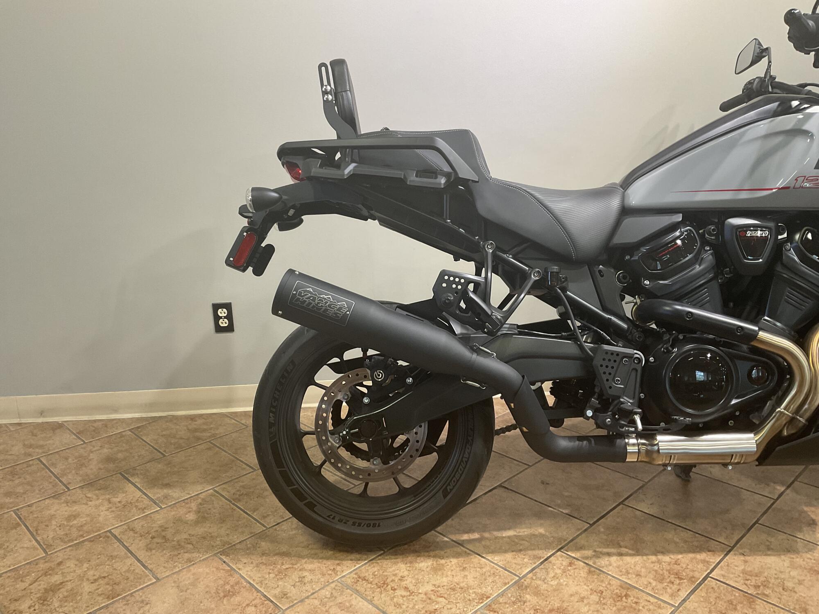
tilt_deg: -15.7
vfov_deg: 48.2
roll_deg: +1.5
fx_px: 686
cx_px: 410
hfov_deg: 61.7
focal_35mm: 29
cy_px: 307
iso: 80
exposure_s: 1/60
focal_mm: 3
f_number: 1.8
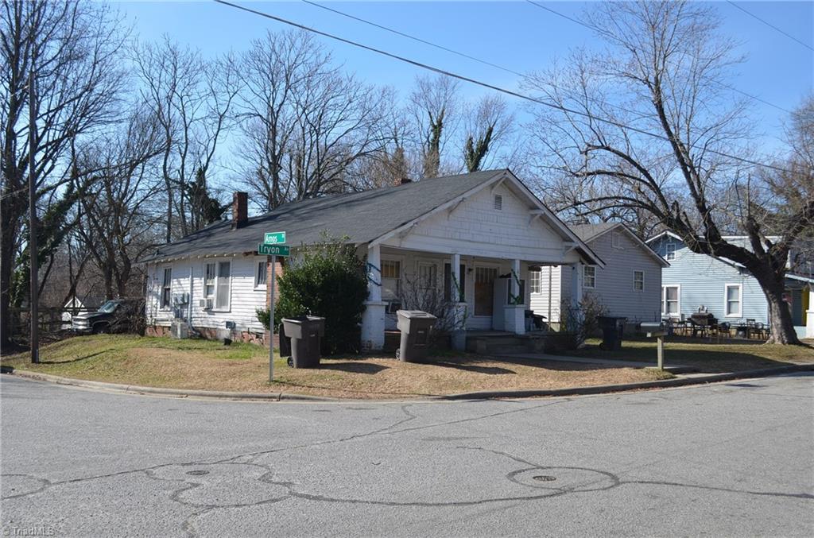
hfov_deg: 53.3
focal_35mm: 36
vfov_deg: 36.7
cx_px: 407
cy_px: 269
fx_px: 812
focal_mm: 24
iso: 100
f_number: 5.6
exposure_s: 1/320
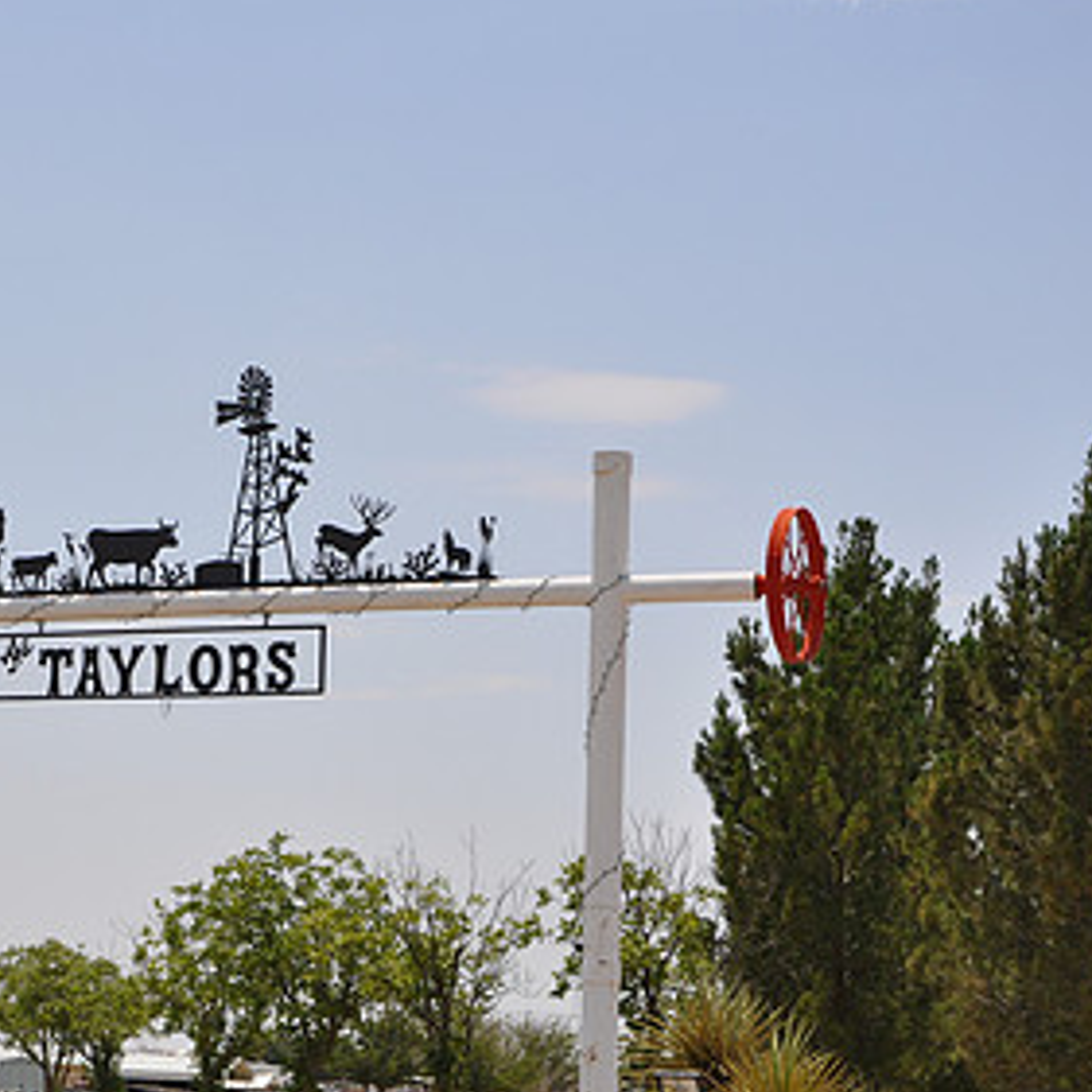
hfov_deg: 17.3
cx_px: 249
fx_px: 3569
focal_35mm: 100
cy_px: 670
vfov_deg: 17.4
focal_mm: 38
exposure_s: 1/250
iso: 200
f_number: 8
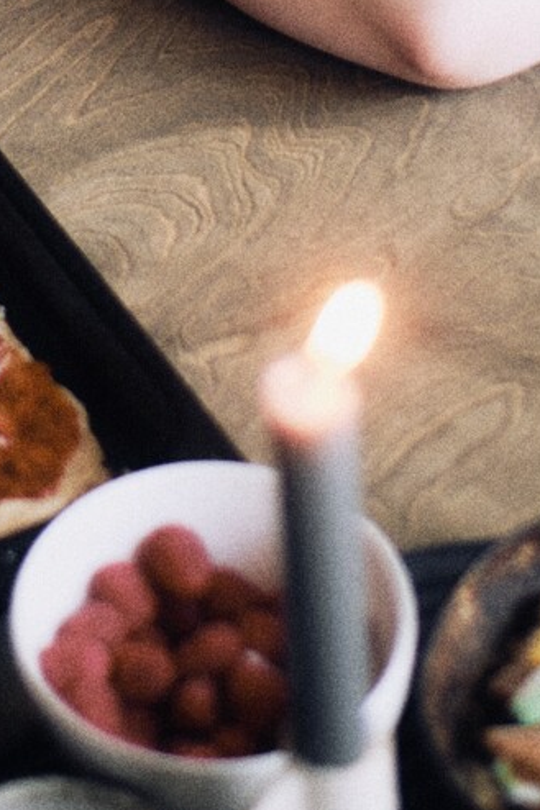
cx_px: -176
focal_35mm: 119
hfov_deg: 11.2
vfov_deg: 15.6
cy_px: -464
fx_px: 2679
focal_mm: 23
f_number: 1.4
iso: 320
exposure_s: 1/125
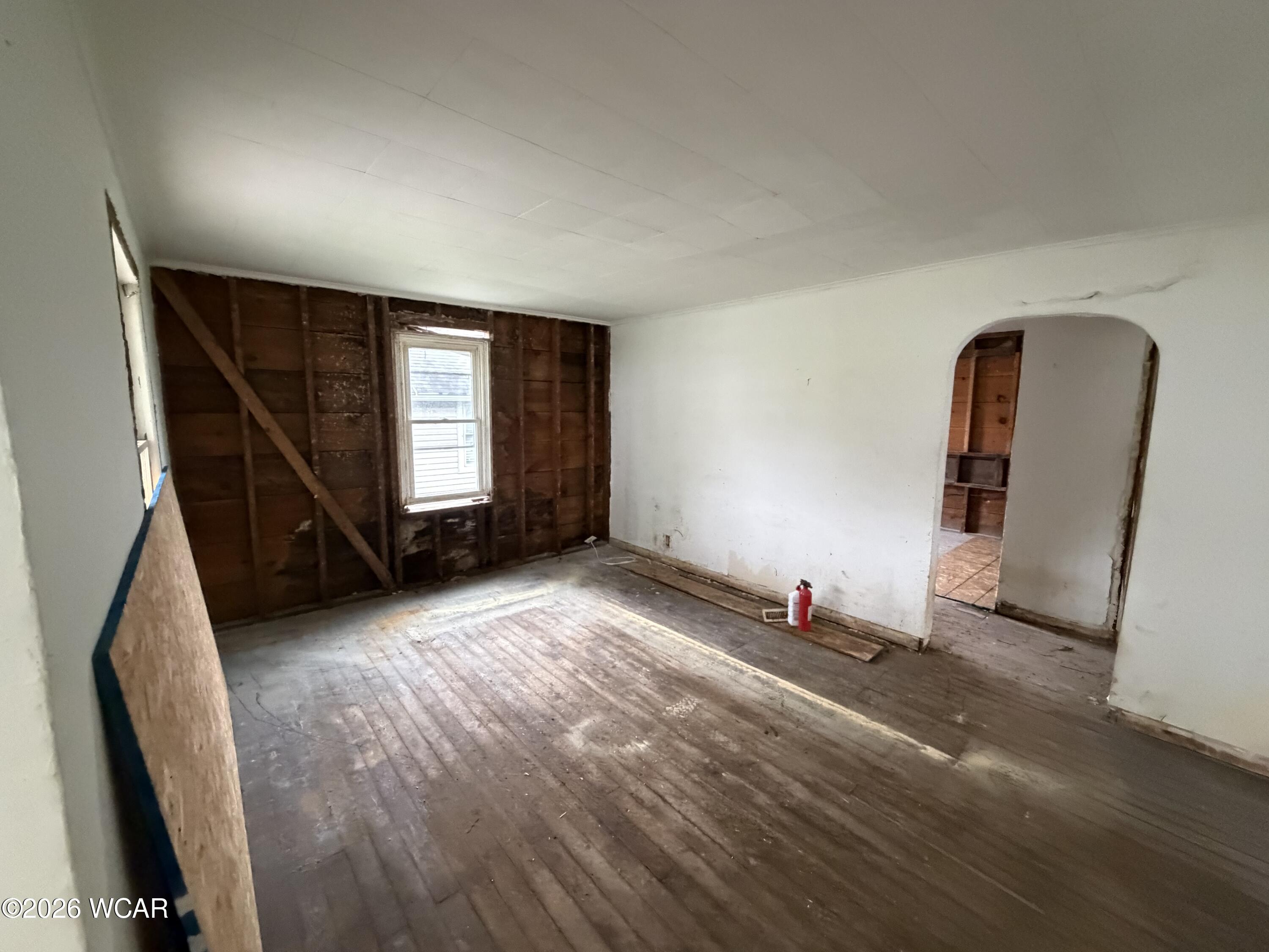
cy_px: 476
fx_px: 513
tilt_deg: -7.7
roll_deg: +0.1
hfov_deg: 102.1
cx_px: 634
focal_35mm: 14
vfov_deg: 85.7
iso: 1000
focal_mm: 2.22
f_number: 2.2
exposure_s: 1/60
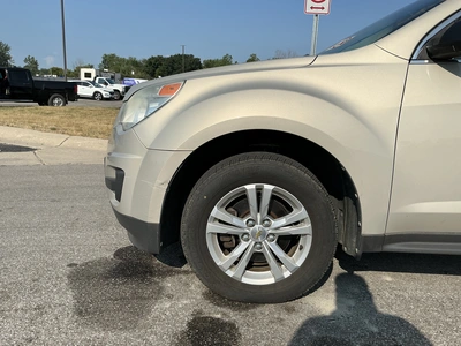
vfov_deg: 49.7
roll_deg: -1.9
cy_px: 173
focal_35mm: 28
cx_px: 230
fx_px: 373
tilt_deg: -11.1
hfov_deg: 63.4
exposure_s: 1/3322
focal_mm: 3
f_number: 1.8
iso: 25
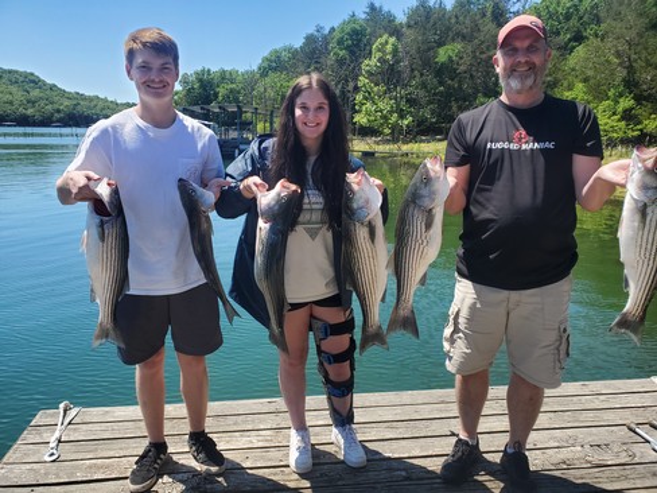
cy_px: 246
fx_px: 493
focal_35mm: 26
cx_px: 328
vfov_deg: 53.1
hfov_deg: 67.3
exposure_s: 1/1019
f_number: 2.4
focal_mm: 4.3
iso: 50
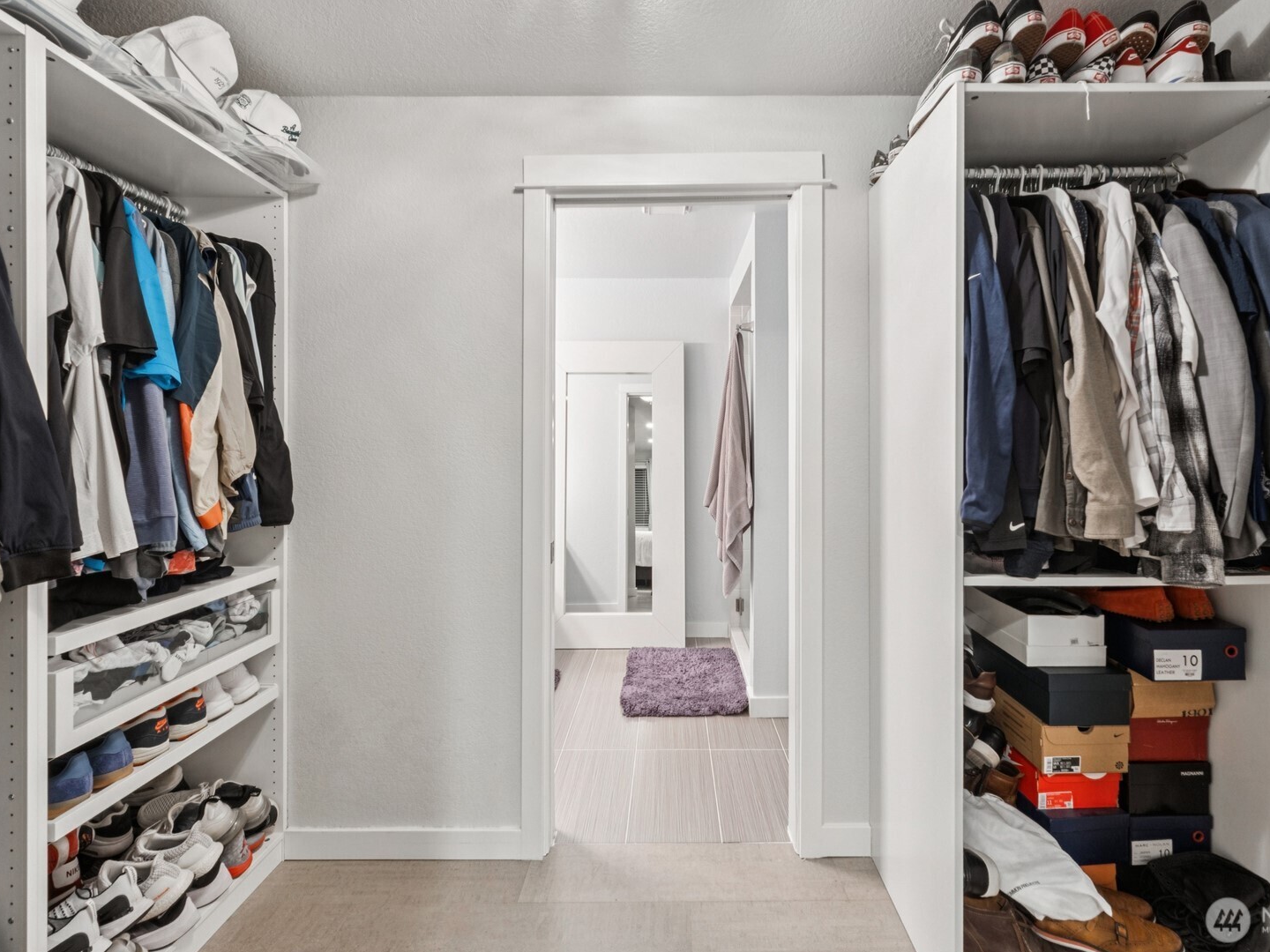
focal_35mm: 17
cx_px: 672
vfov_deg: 74.7
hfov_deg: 90.9
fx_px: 624
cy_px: 455
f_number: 9
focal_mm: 10
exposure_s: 1/1.25
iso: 250
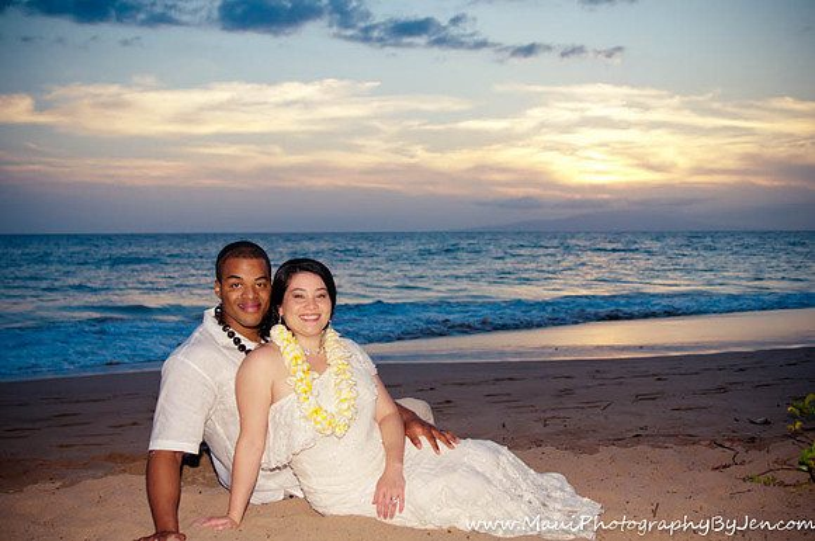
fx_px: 949
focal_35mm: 42
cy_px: 270
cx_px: 408
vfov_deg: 31.8
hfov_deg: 46.5
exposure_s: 1/1000
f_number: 2.8
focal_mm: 28
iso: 500
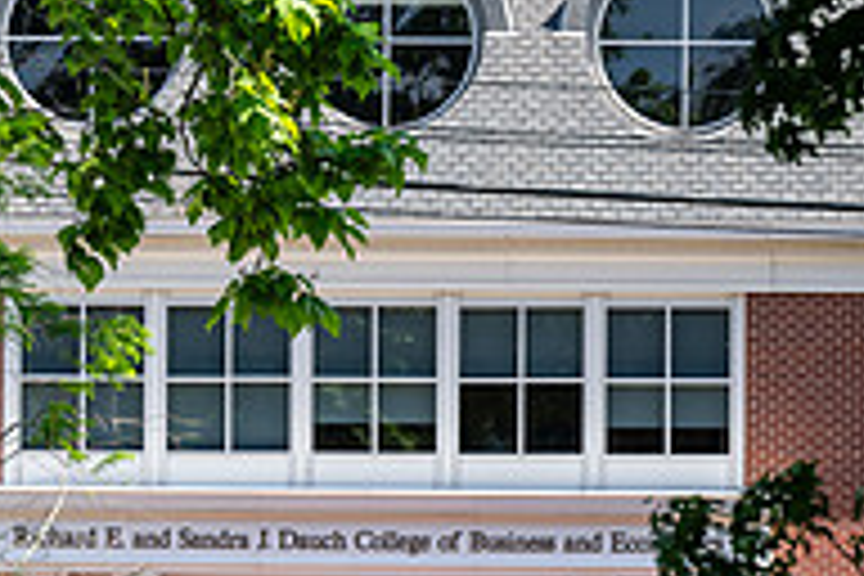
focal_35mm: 332
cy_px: 457
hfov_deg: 6.2
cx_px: 369
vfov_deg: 4.1
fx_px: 7967
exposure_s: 1/320
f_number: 5
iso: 125
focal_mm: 110
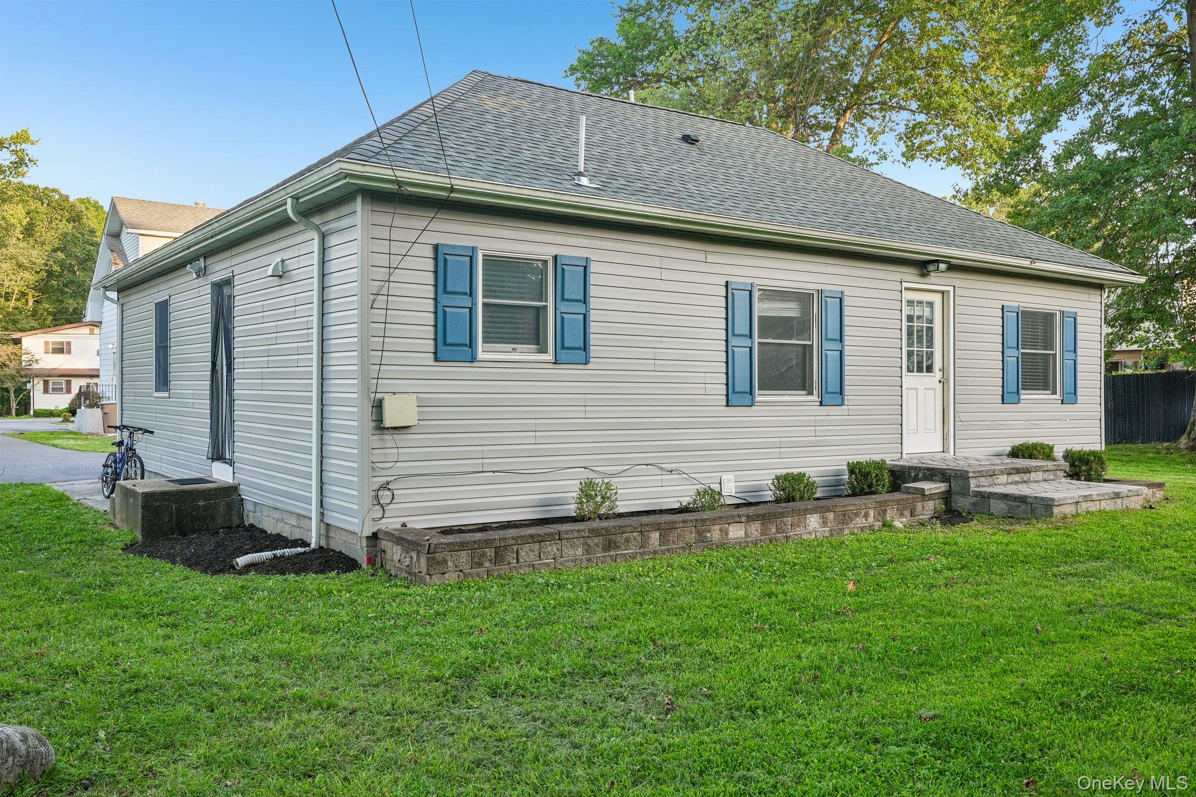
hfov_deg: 61.9
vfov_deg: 43.6
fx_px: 997
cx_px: 598
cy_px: 398
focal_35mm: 30
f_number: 9
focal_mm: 30
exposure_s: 1/30
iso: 250
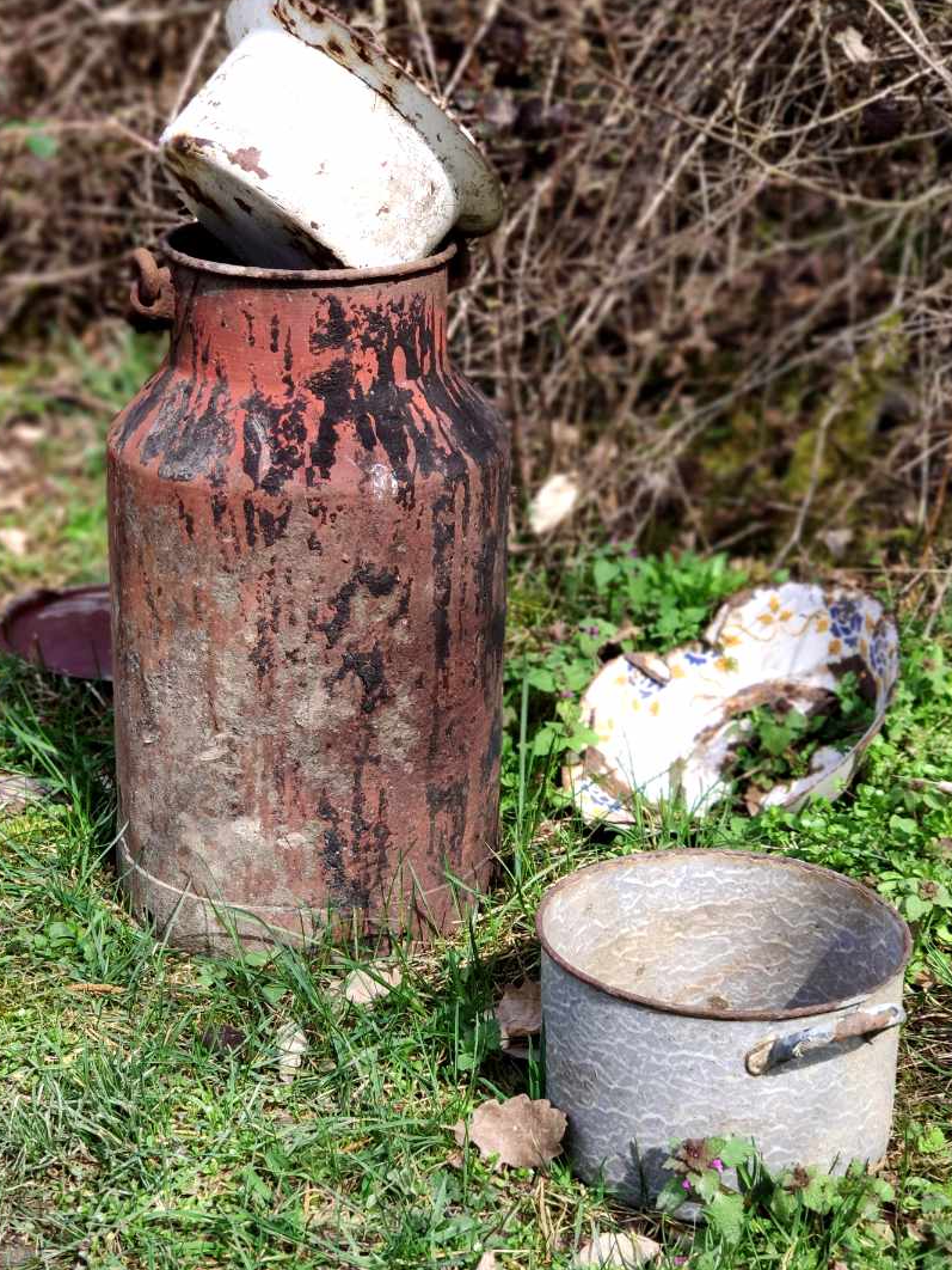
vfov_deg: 31.7
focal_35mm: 61
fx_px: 2236
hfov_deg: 24.0
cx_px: 429
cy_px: 573
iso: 100
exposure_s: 1/299
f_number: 2.2
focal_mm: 6.2
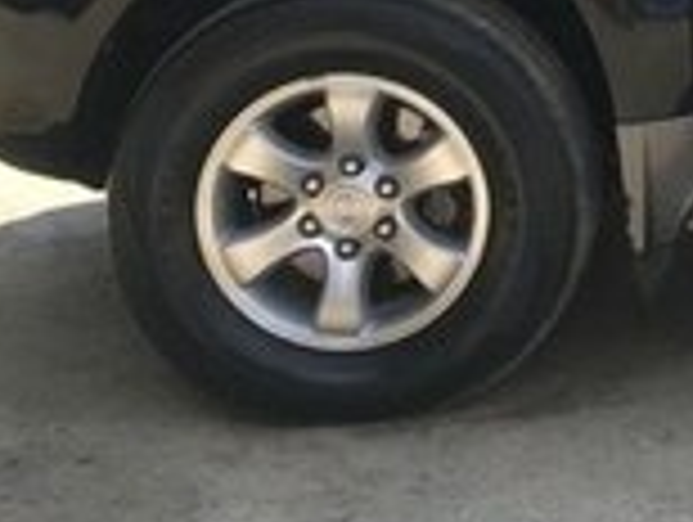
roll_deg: -2.6
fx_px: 2486
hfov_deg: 14.1
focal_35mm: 124
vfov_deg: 11.5
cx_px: 1251
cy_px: -259
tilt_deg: -5.1
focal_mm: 4.15
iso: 25
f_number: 2.2
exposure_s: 1/557
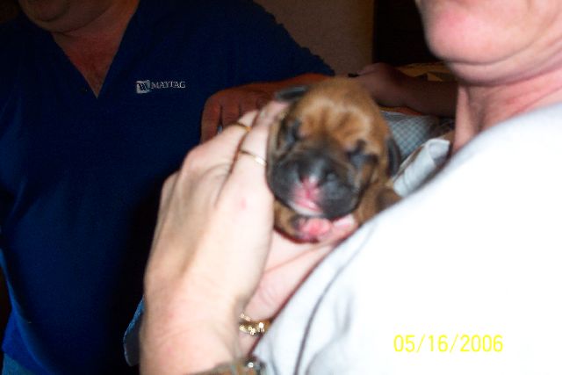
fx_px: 734
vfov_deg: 28.7
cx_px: 281
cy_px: 188
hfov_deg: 41.9
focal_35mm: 47
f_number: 3.1
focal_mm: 9.8
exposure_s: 1/30
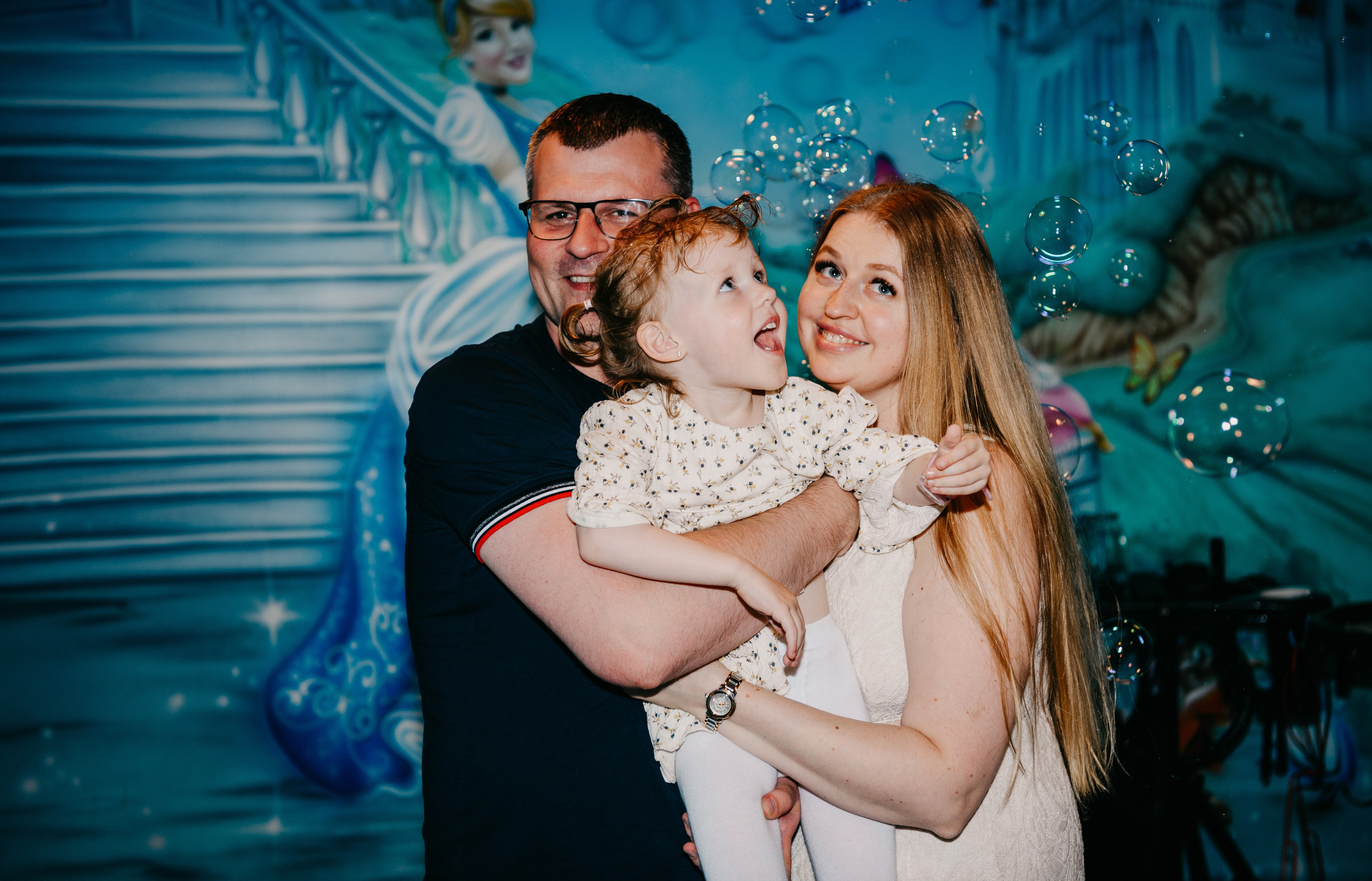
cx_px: 728
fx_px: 1859
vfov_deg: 26.6
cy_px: 396
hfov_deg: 40.5
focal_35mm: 49
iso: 100
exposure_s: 1/160
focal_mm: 46
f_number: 3.2
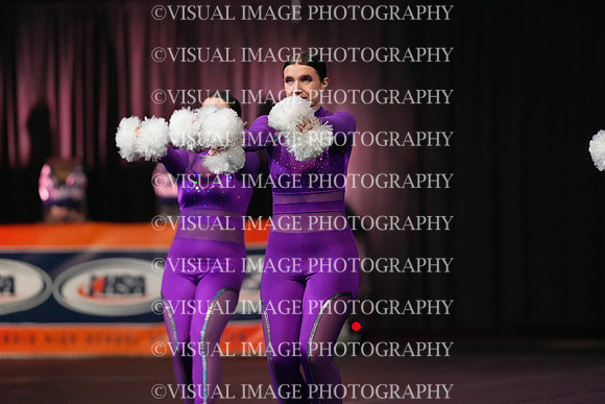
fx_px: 5043
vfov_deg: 4.6
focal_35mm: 300
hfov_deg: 6.9
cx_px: 302
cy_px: 202
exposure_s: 1/1250
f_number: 3.5
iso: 16000
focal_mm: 300
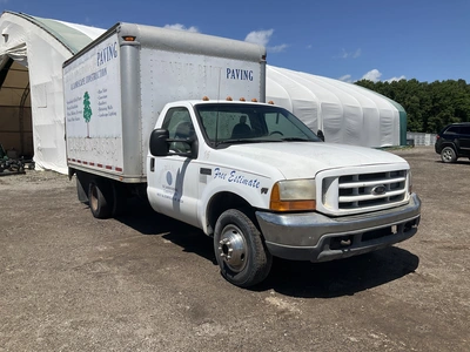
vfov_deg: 48.2
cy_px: 176
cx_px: 235
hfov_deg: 61.7
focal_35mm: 29
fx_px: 394
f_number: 1.8
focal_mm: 3
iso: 25
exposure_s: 1/3534
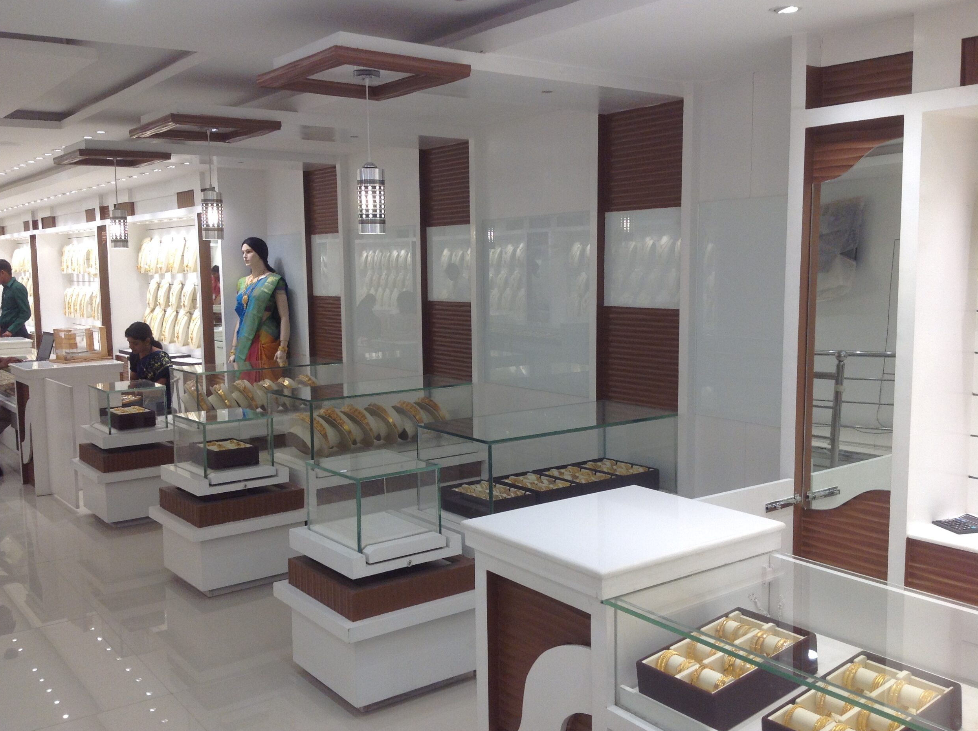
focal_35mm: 36
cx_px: 479
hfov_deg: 51.4
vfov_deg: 39.6
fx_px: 1016
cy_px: 365
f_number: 2.4
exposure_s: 1/120
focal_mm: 4.28
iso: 64
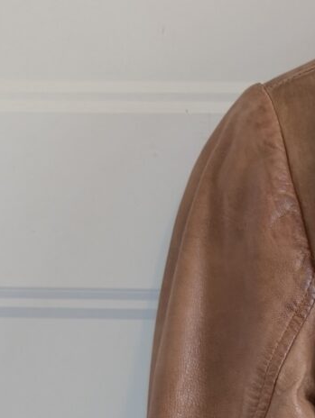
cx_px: 621
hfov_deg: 12.4
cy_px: 504
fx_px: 1284
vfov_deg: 17.6
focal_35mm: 106
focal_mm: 6.9
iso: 50
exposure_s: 1/40
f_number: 1.68
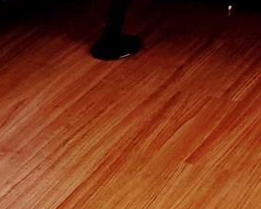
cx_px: 475
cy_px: -314
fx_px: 1159
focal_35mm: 150
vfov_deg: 9.1
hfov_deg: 11.8
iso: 200
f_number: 2.4
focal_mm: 4.3
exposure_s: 1/39
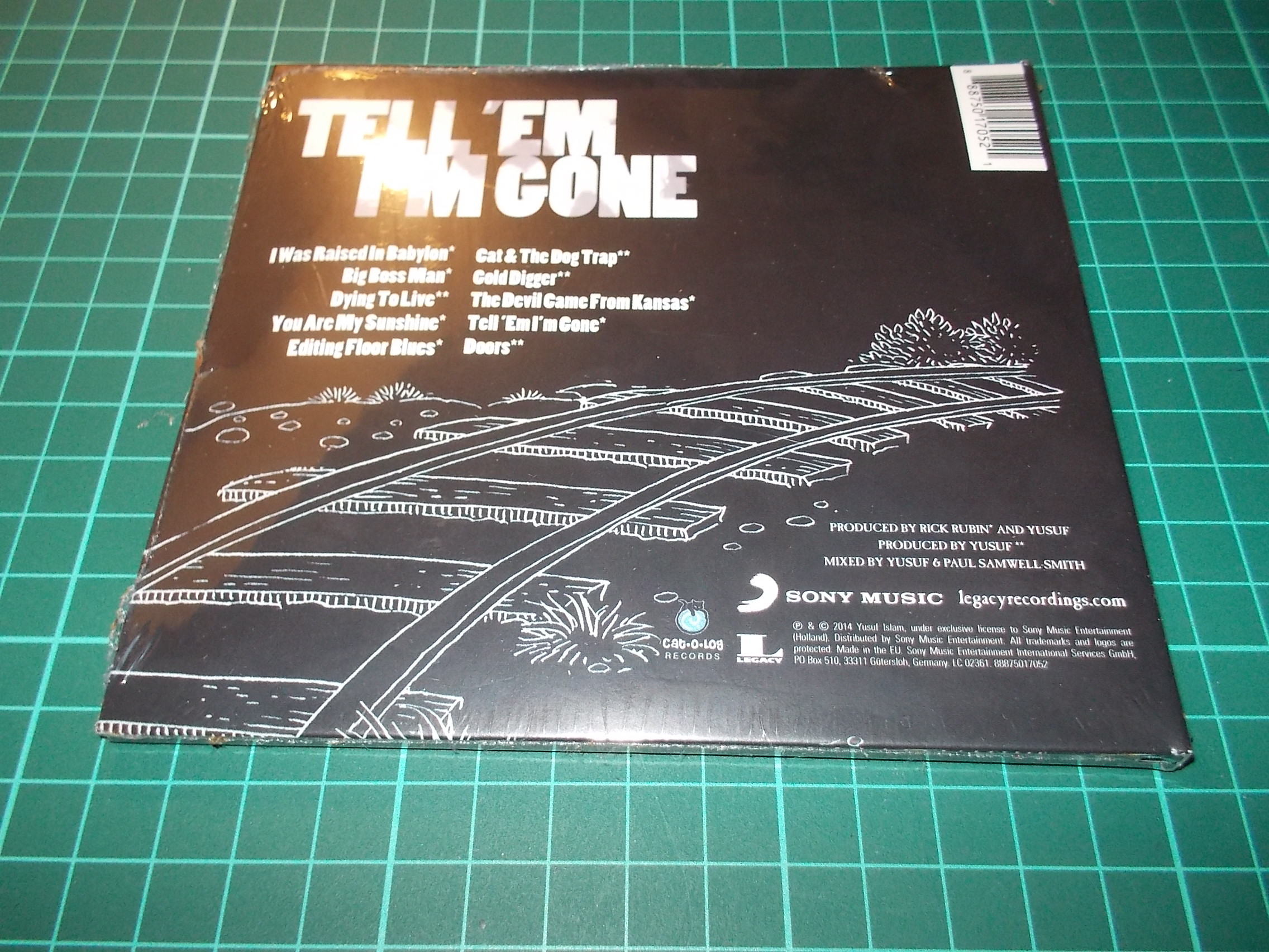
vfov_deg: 48.2
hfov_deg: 61.7
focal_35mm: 29
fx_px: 1063
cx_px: 634
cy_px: 476
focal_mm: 4.1
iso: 200
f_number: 3.3
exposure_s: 1/30
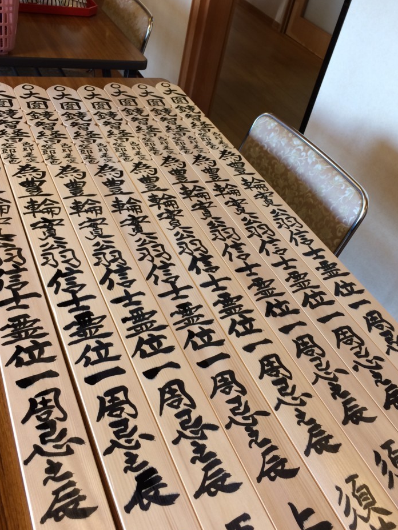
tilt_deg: -44.1
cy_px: 251
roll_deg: -13.6
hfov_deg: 44.2
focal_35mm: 32
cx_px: 202
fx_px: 491
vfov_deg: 56.8
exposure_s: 1/30
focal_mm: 4.15
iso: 50
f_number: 2.2
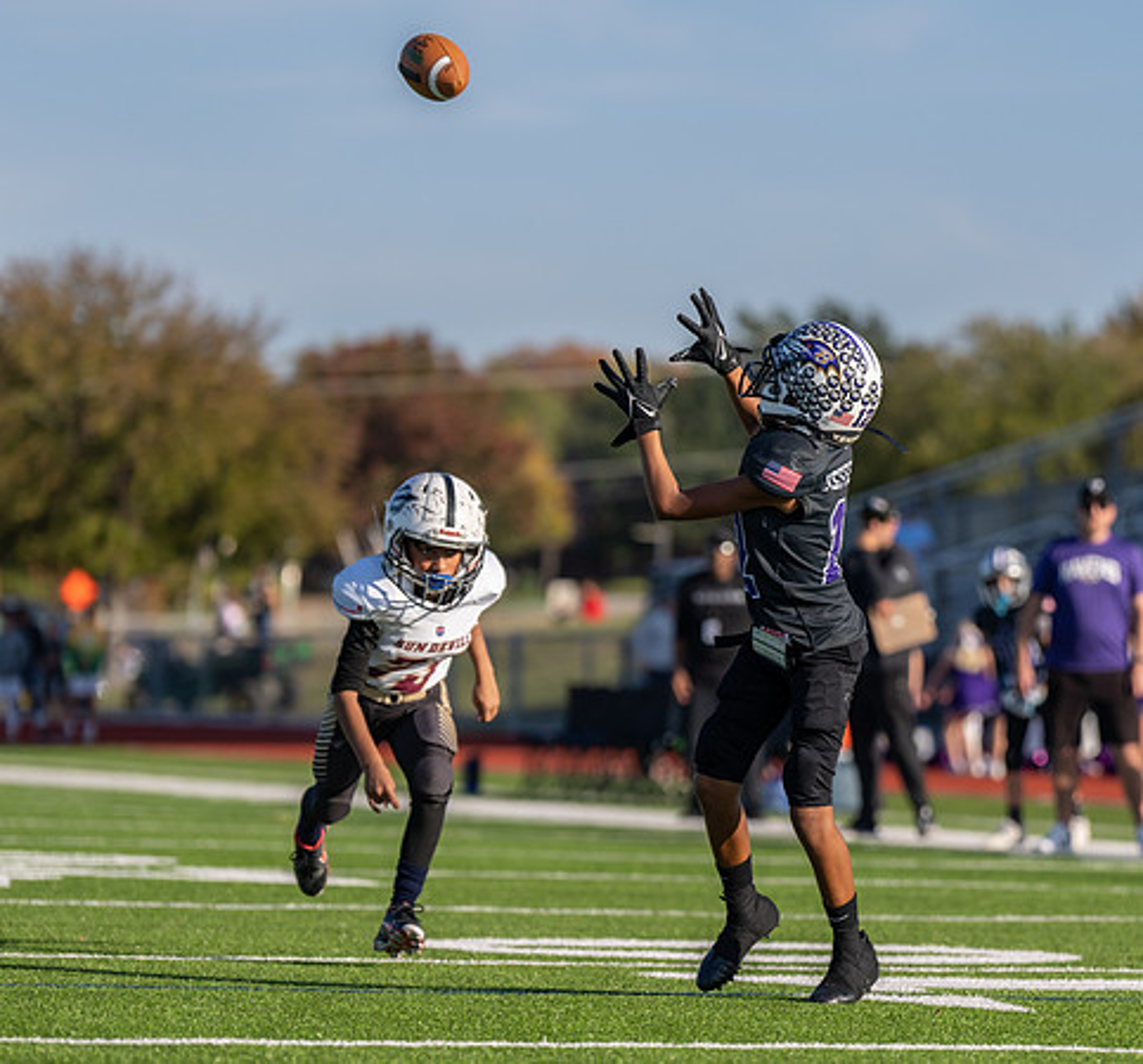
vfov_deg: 7.9
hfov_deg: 8.5
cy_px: 639
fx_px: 7724
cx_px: 745
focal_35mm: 214
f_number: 2.8
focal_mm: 139
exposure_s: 1/2000
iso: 100
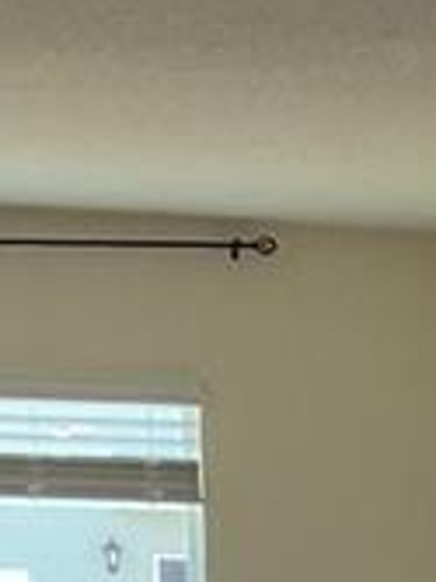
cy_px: 1279
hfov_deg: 6.8
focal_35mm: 208
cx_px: 984
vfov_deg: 8.8
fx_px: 3498
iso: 40
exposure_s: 1/60
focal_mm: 3
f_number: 1.8
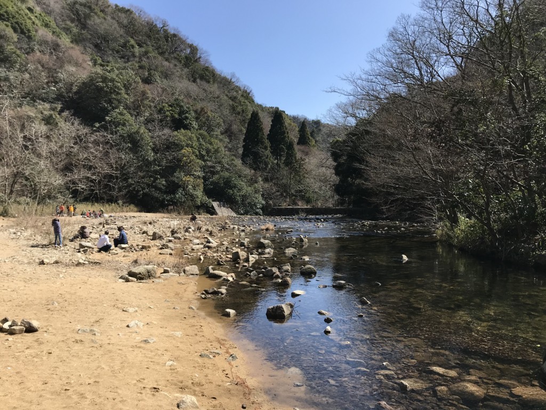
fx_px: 442
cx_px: 273
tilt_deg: +0.1
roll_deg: +1.0
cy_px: 205
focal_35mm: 28
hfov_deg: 63.4
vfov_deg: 49.7
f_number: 1.8
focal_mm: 3.99
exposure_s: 1/1709
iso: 20
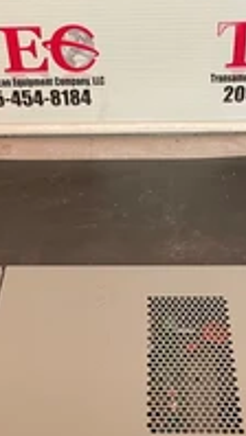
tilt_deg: -43.2
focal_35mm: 57
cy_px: 313
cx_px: 132
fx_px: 661
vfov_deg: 36.0
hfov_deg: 21.1
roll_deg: +1.0
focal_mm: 4.2
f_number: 1.6
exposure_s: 1/59
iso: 250
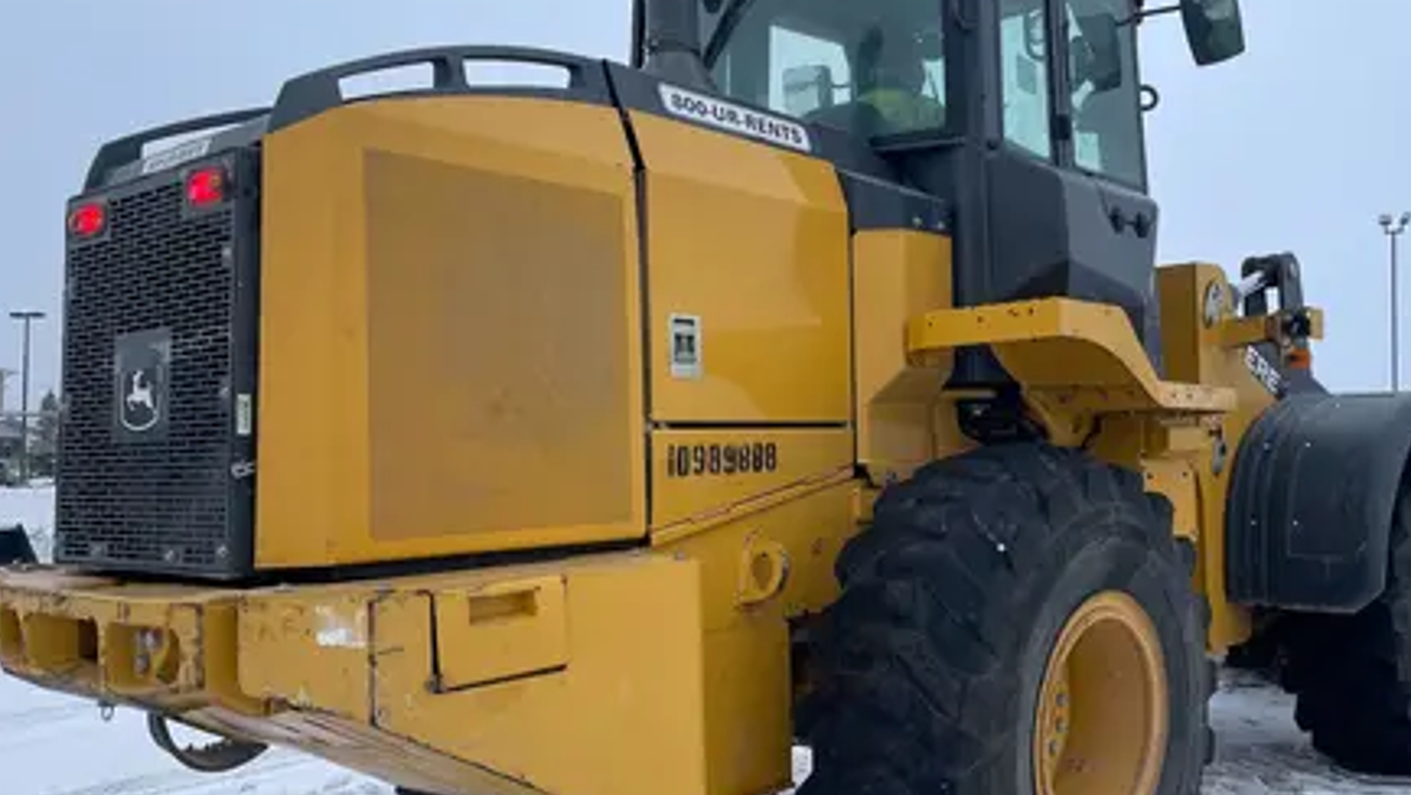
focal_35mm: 36
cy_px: 415
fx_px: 1347
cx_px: 883
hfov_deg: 54.6
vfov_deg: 32.9
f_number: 1.6
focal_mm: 4.2
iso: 50
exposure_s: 1/1304
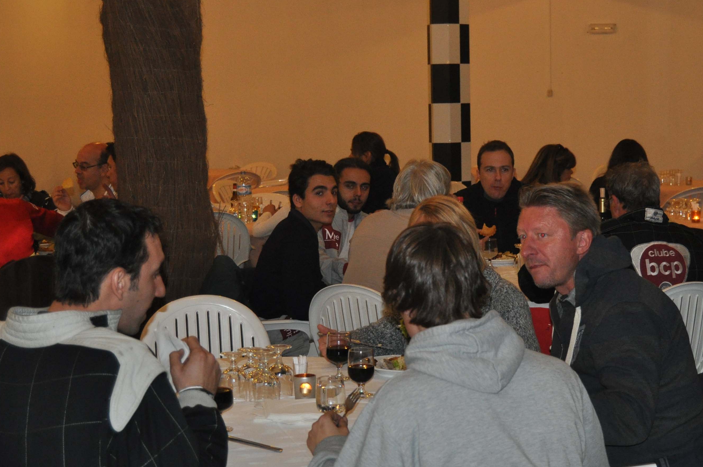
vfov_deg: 18.2
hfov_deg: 27.0
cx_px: 423
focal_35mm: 75
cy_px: 285
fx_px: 1459
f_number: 4.2
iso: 800
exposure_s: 1/60
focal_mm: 31
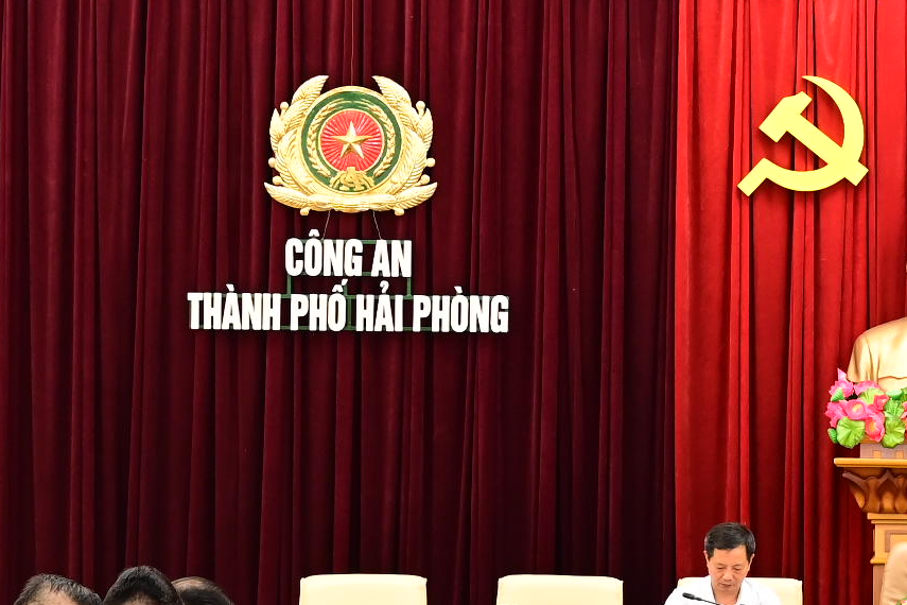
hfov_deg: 14.6
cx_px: 946
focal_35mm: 138
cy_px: 355
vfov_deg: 9.9
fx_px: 3477
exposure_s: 1/125
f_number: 4
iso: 2000
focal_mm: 39
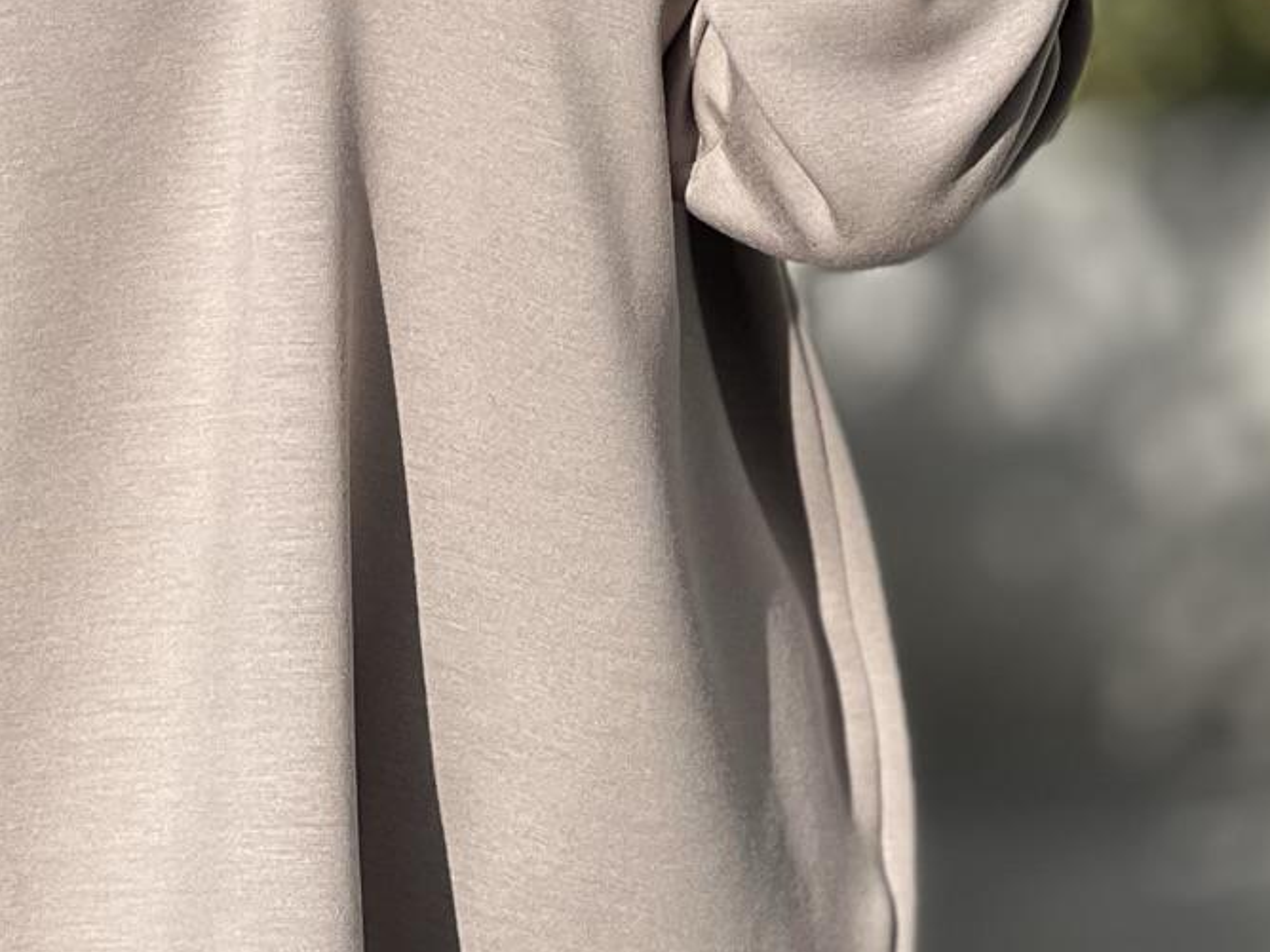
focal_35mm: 236
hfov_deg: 8.4
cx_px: 319
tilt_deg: -8.0
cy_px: 10
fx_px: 8658
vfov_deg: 6.3
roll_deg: -1.4
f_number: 2.8
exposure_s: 1/573
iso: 32
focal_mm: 9
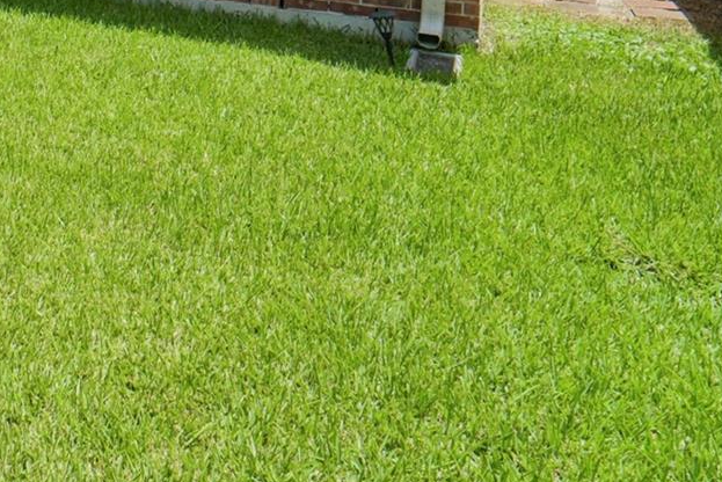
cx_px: -229
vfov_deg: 24.8
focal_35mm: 46
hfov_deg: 31.9
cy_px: -168
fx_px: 923
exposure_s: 1/640
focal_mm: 14
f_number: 11
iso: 500
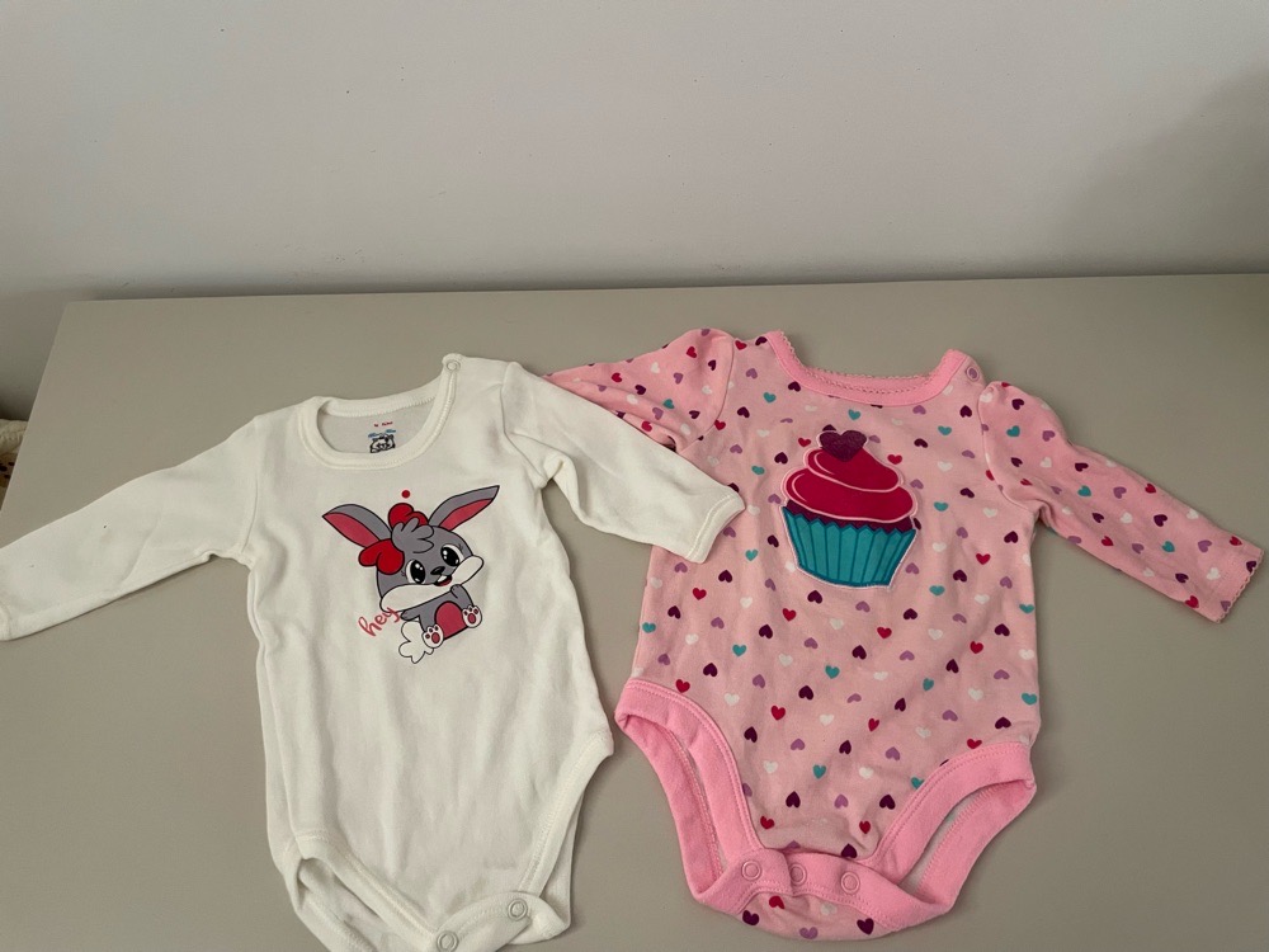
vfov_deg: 53.1
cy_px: 476
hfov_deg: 67.3
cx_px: 634
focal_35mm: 26
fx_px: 953
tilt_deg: -58.1
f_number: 1.6
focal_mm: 4.2
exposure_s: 1/60
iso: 200
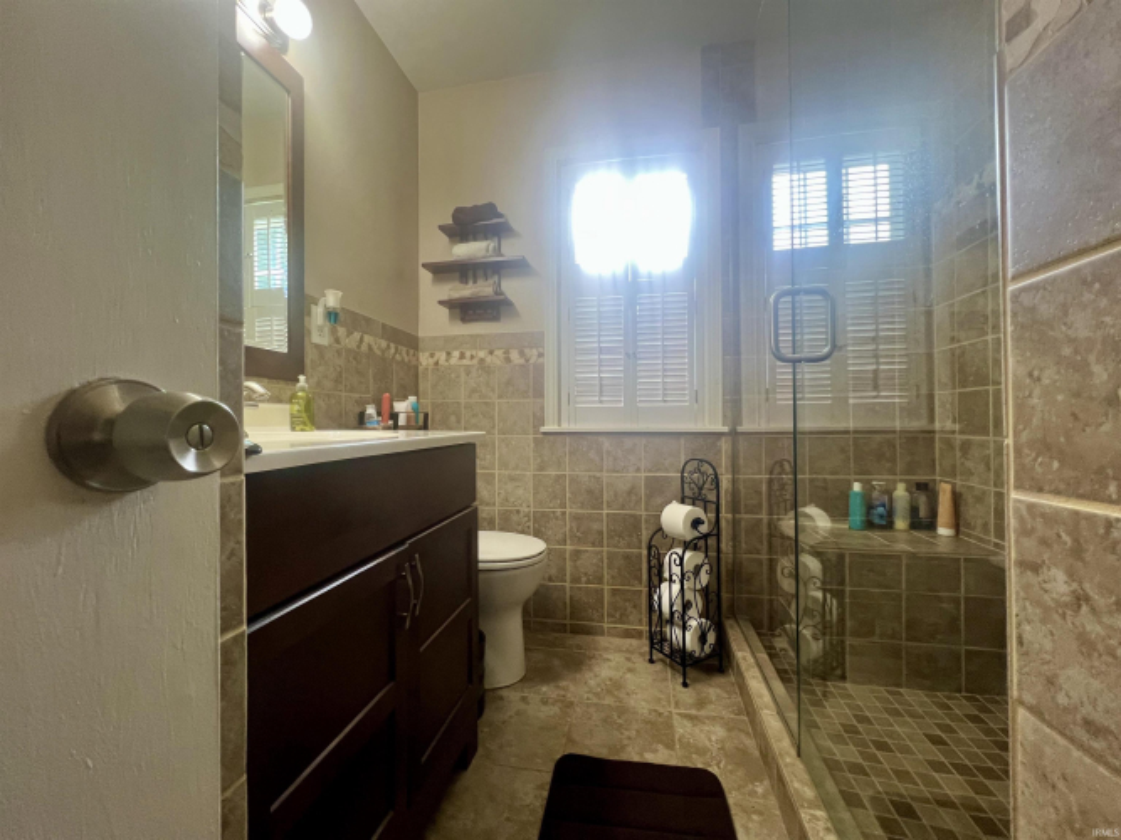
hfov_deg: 106.2
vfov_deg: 89.9
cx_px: 560
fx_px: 421
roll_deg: +0.7
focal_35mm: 13
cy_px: 420
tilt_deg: +0.1
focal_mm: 1.57
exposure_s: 1/60
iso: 160
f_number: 1.8
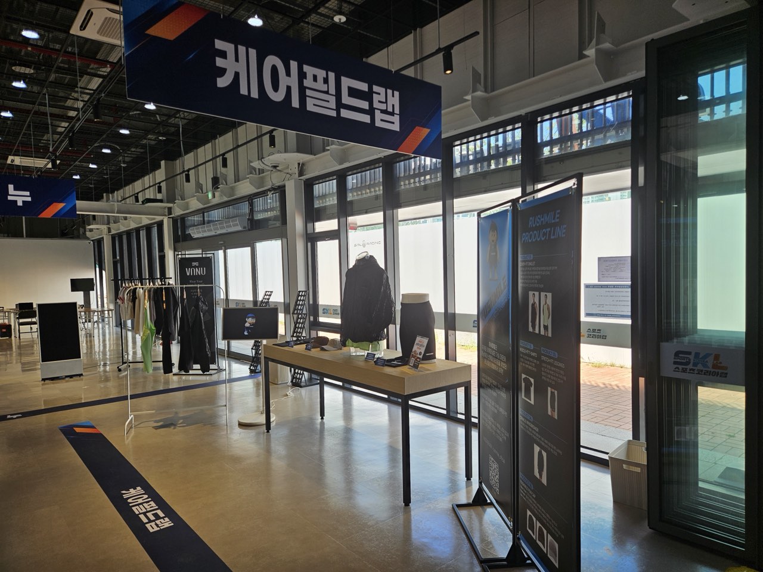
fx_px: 507
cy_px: 286
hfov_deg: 73.9
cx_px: 382
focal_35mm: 23
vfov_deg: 58.9
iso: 25
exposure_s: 1/229
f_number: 1.8
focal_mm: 5.4
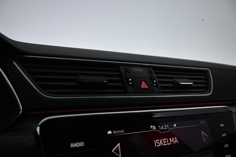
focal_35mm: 26
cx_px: 118
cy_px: 78
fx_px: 167
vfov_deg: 50.4
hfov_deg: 70.4
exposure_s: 1/25
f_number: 3.5
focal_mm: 17
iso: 320
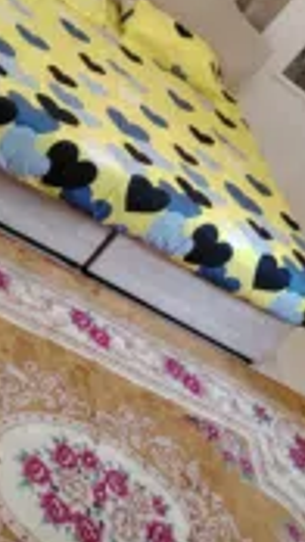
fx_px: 862
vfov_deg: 34.0
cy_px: 125
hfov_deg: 19.9
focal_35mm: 60
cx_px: 233
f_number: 1.75
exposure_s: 1/50
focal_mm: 5.25
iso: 981
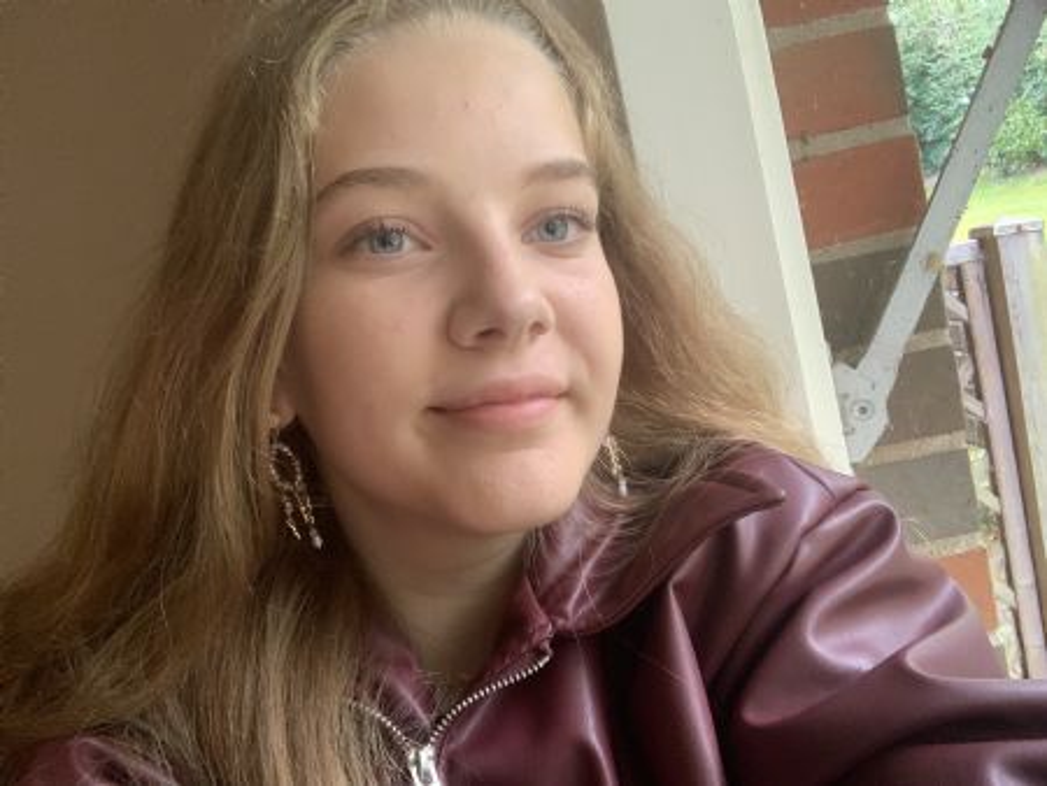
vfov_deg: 44.2
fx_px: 968
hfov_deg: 56.8
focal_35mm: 32
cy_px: 393
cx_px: 524
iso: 200
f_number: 2.2
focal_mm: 2.87
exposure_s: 1/60
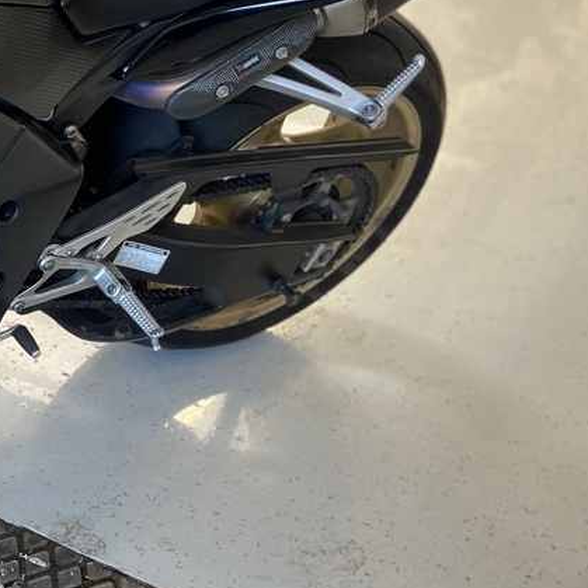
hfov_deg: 19.8
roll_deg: -2.5
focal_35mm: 79
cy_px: 211
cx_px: -211
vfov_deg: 21.9
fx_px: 1518
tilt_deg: -29.7
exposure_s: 1/50
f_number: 1.8
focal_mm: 4.25
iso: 64
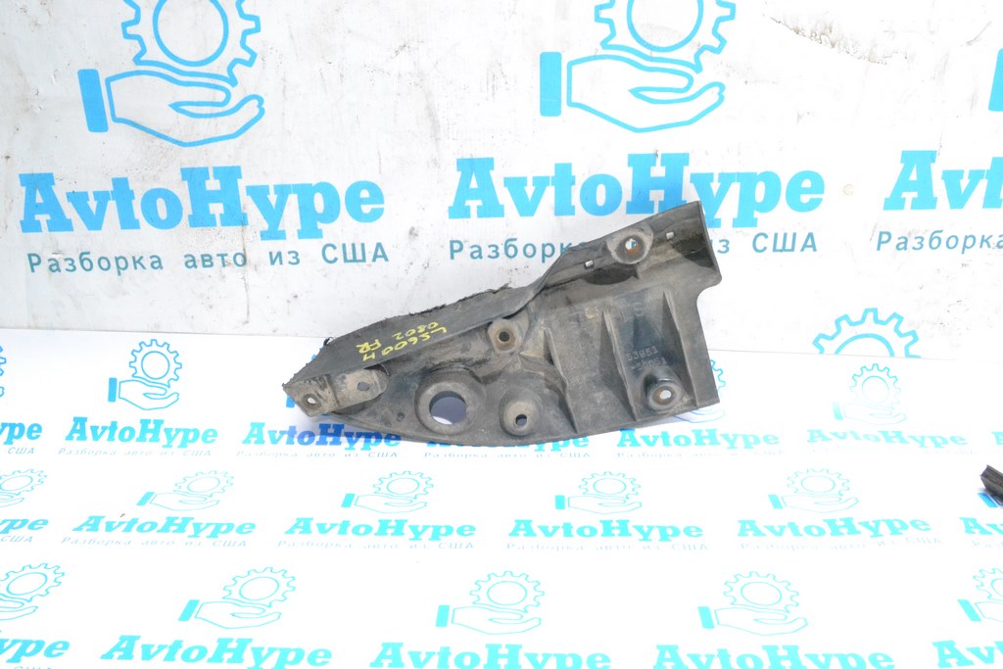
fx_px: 836
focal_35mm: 30
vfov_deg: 43.6
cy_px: 334
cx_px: 502
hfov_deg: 61.9
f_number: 14
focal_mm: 20
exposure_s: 1/80
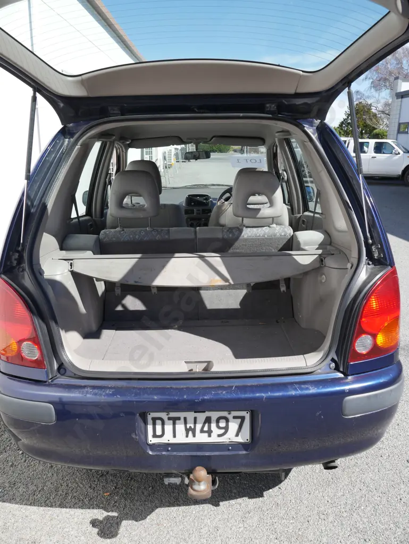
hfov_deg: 49.8
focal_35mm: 28
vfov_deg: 63.4
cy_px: 272
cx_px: 204
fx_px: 441
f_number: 6.3
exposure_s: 1/400
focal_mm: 14
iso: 200
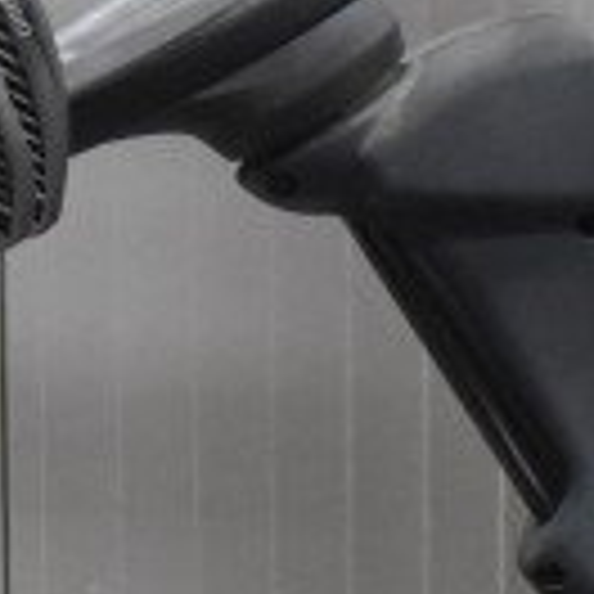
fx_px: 4504
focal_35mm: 232
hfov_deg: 7.5
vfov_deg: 7.5
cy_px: 166
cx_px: -158
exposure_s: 1/40
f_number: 4
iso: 1600
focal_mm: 20
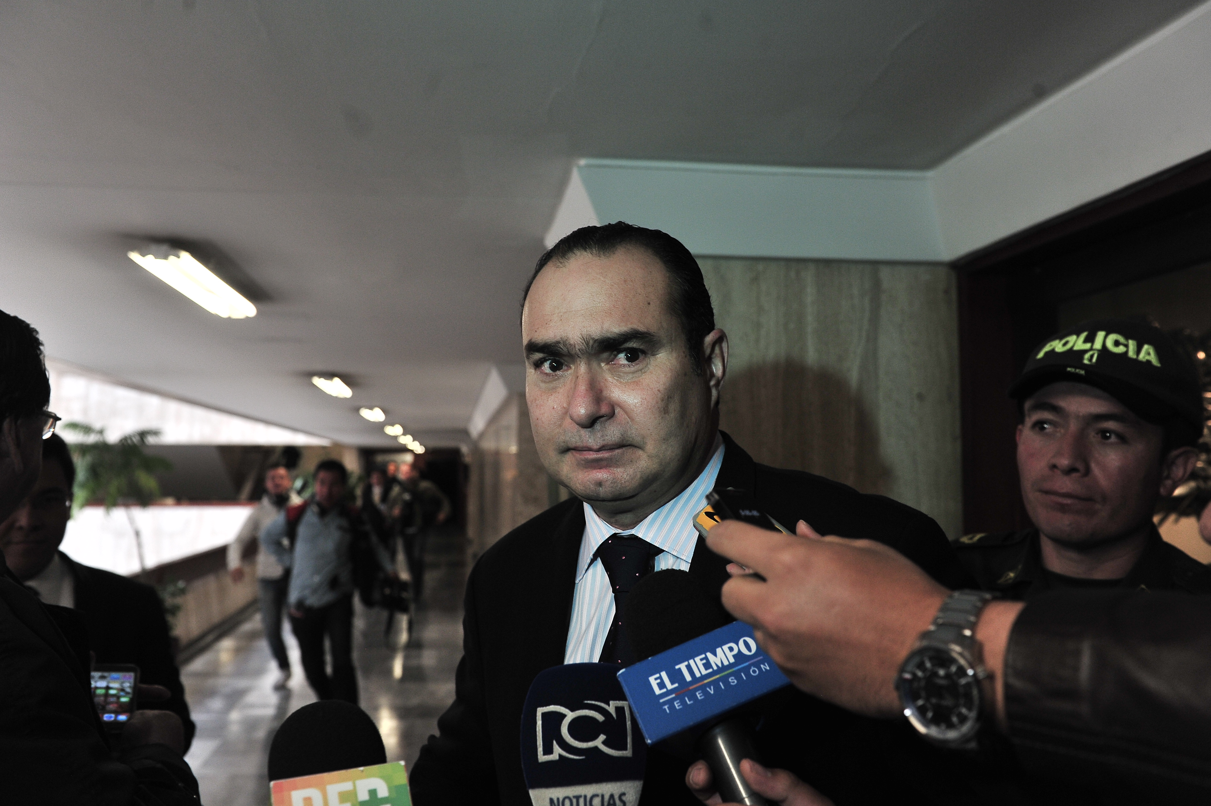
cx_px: 606
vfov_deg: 38.8
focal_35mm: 34
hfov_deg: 55.8
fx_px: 1143
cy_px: 403
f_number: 4.5
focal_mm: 34
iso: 1250
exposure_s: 1/160
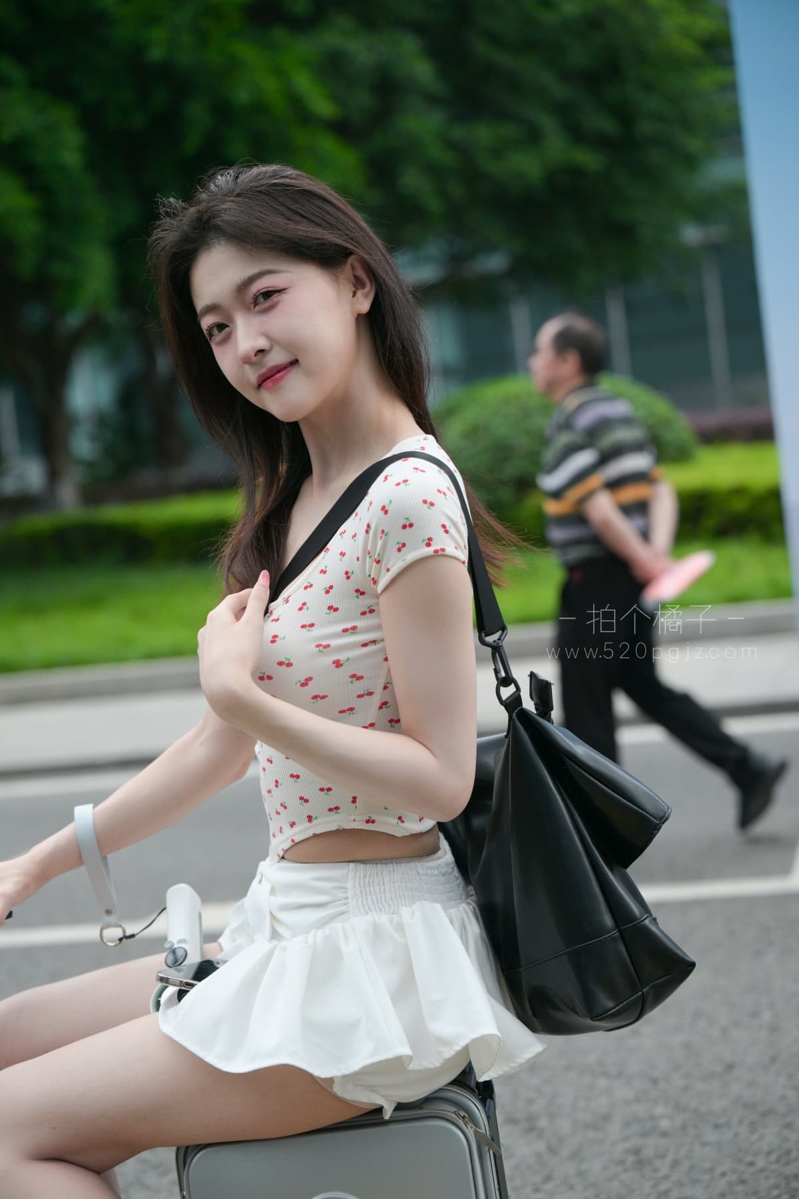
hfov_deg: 19.5
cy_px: 600
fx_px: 2330
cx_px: 400
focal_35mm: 70
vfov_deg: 28.8
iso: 400
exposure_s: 1/500
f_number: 3.5
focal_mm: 70
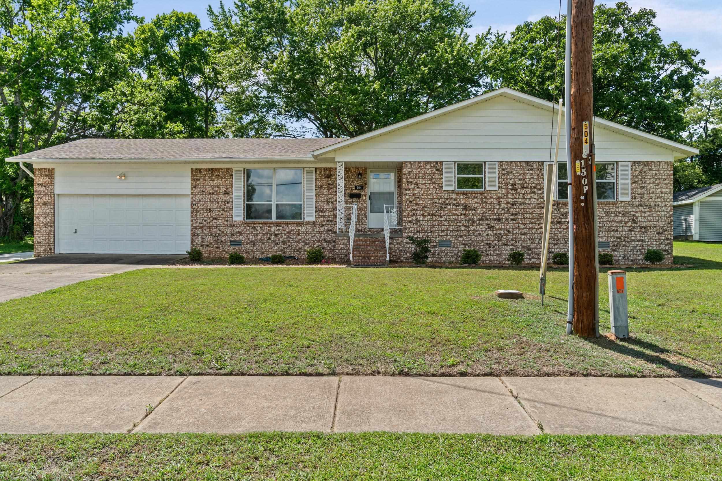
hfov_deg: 67.4
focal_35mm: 27
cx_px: 361
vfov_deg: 47.9
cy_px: 240
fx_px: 541
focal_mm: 18
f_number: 9
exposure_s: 1/160
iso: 250
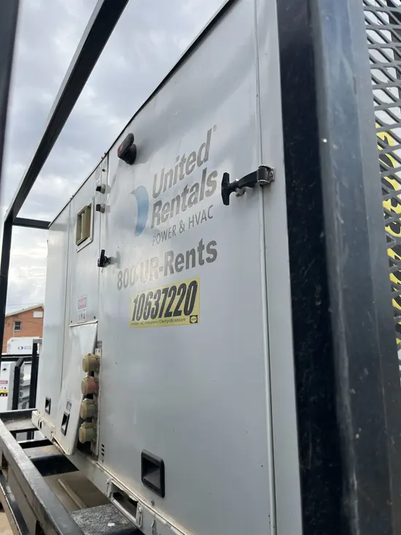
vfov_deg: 67.3
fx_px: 401
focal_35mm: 26
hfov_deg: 53.1
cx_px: 200
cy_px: 268
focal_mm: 5.1
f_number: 1.6
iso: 50
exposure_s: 1/878
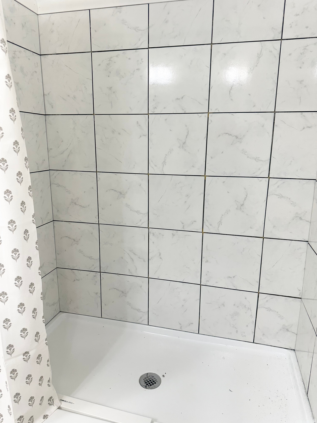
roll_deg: -1.1
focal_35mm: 24
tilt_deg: -12.4
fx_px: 293
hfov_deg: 56.8
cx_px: 158
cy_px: 212
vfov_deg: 71.6
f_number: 1.78
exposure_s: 1/120
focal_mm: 6.86
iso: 160
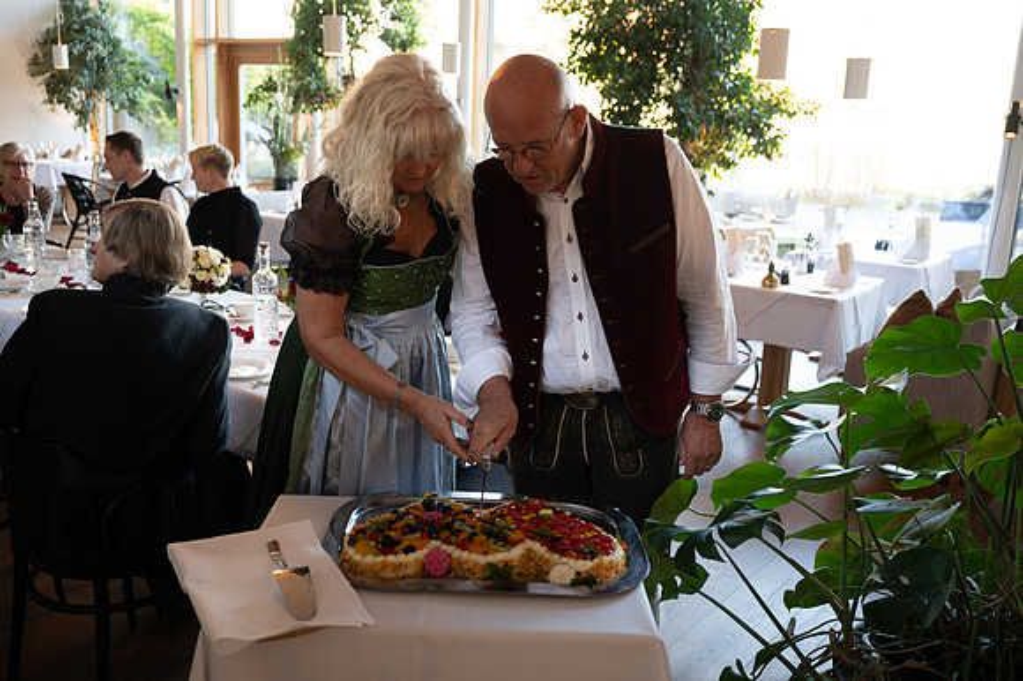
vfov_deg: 39.9
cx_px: 512
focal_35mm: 33
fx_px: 937
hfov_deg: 57.3
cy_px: 340
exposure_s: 1/40
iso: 400
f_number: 3.2
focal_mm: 33
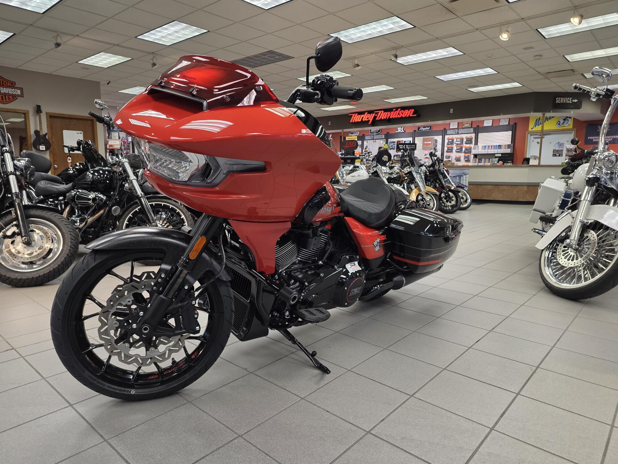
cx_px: 309
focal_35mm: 23
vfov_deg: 58.9
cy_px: 232
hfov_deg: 73.9
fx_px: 411
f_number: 1.7
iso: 160
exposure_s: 1/120
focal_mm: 6.25
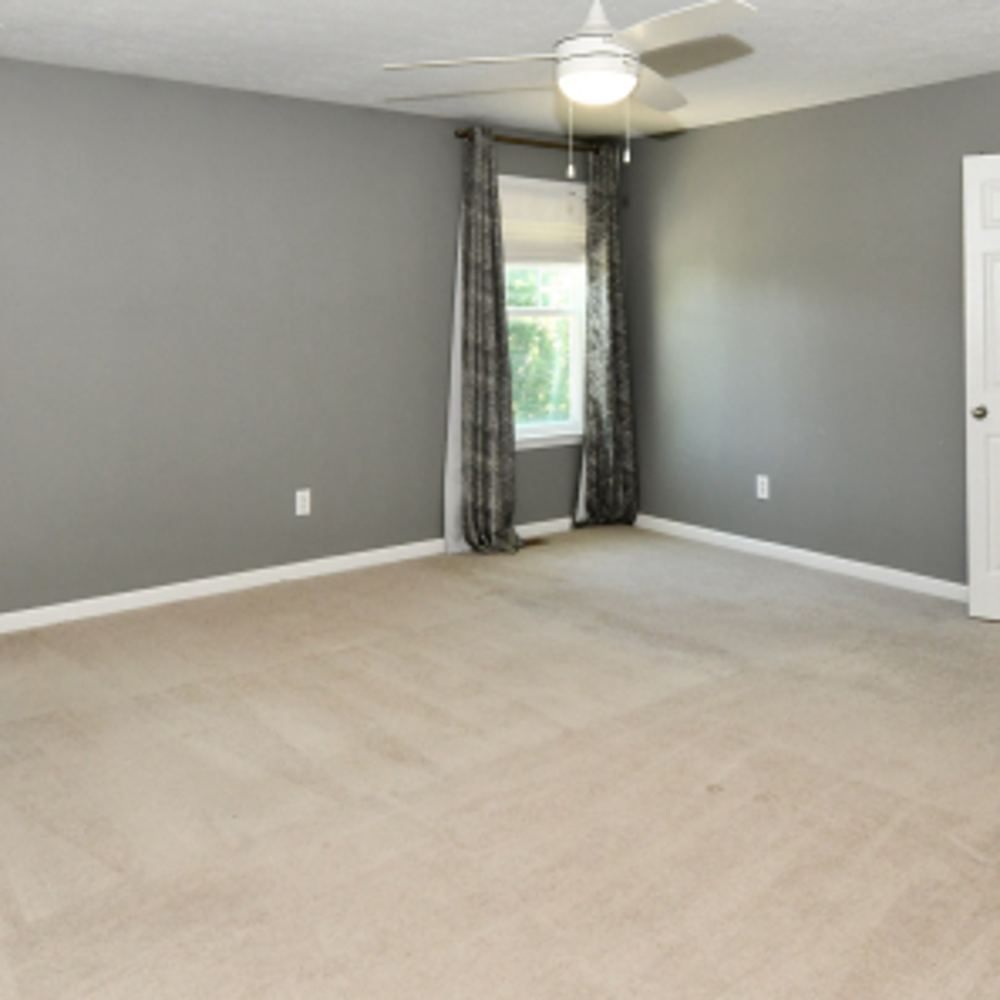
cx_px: 495
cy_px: 333
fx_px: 981
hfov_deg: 54.0
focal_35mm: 30
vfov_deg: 53.0
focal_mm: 14
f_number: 6.3
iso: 640
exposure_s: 1/60
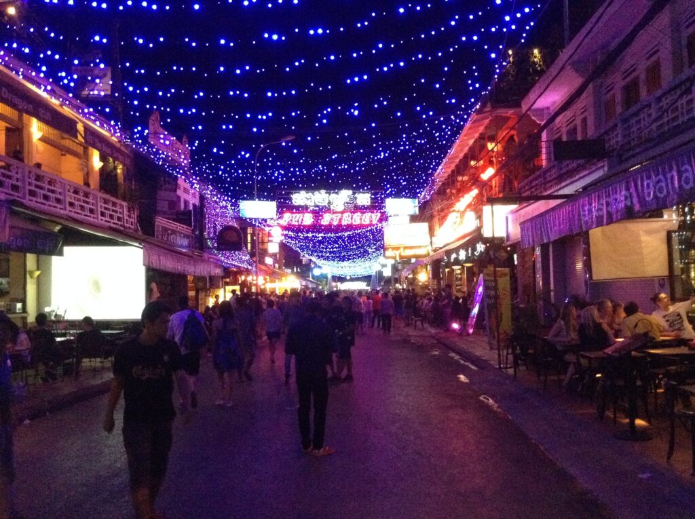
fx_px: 662
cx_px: 348
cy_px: 260
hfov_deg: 55.4
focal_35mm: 33
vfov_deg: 42.8
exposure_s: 1/15
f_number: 2.4
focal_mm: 3.3
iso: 500
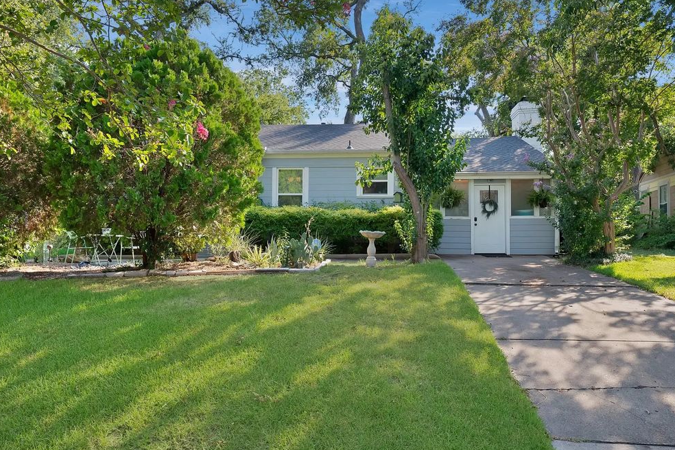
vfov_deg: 51.3
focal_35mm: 25
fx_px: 469
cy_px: 231
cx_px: 333
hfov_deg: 71.5
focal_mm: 24
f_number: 9
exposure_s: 1/125
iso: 640
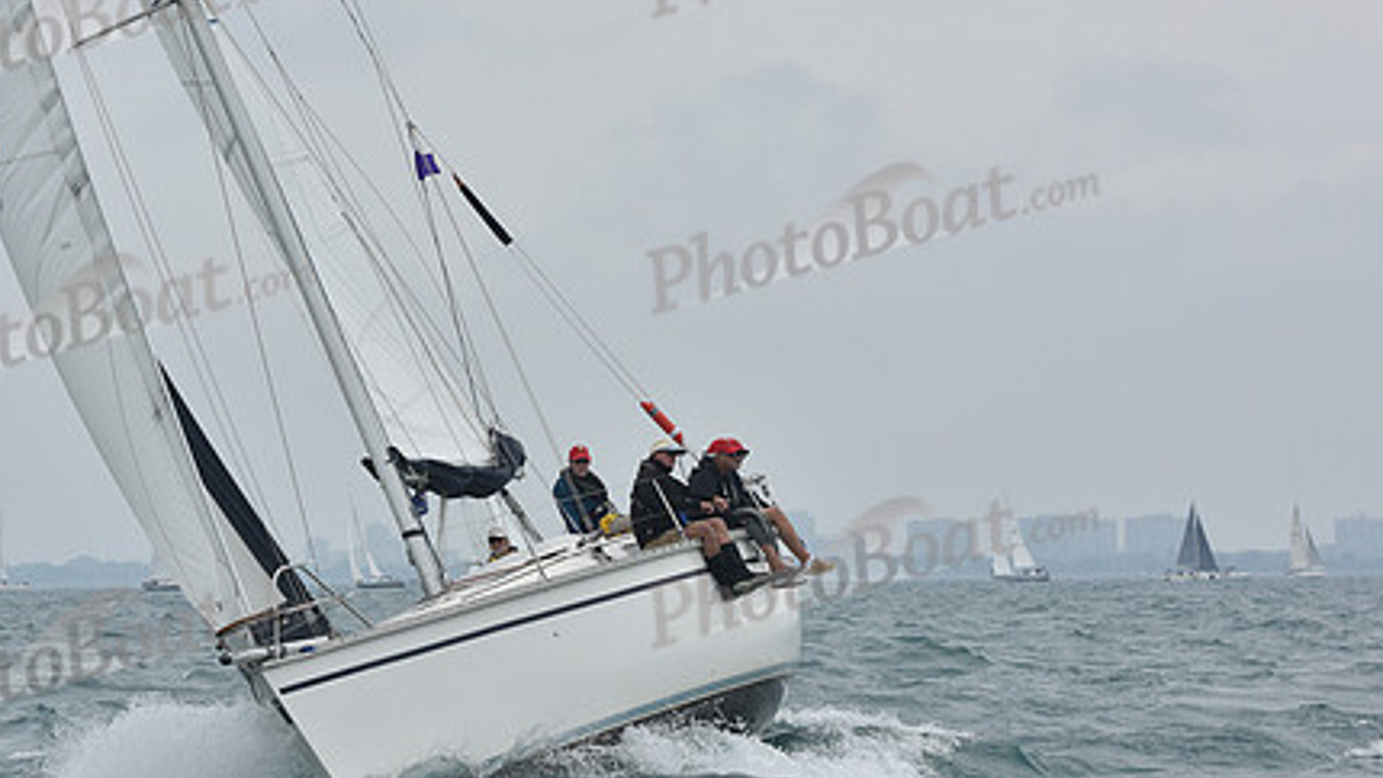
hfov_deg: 13.1
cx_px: 482
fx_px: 6015
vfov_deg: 7.4
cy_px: 442
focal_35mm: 164
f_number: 10
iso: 250
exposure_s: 1/800
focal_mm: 116
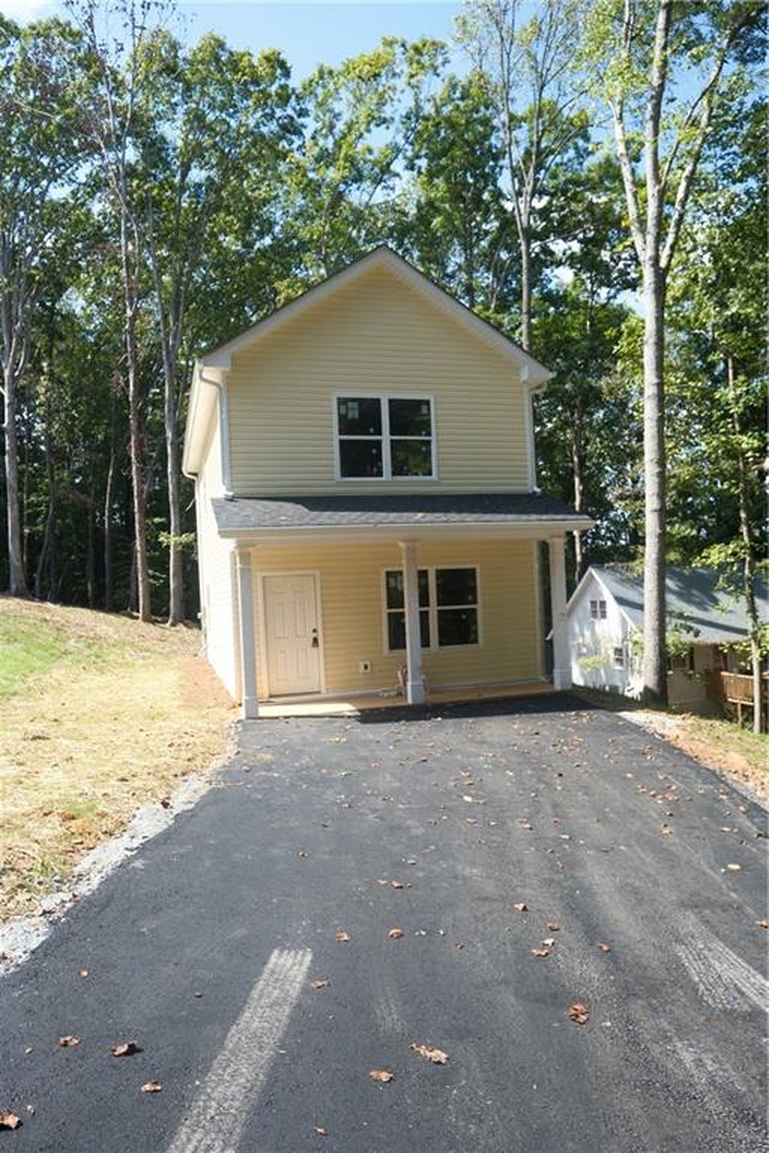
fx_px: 737
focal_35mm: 23
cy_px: 576
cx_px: 384
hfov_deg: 55.1
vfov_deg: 76.1
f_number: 4.5
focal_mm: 15.6
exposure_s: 1/2000
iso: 1000
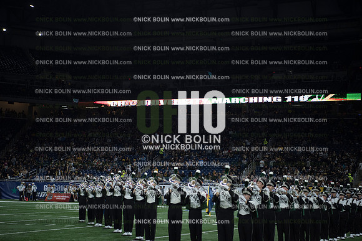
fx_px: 704
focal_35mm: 70
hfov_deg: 28.8
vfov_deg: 19.5
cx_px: 181
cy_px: 120
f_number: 2.8
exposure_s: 1/1250
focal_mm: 70
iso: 1250
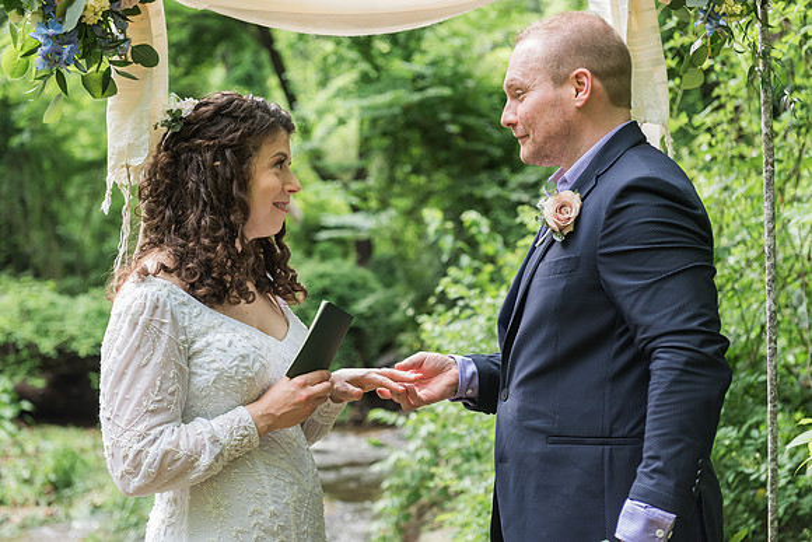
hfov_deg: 28.8
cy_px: 271
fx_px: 1581
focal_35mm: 70
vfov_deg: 19.4
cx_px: 406
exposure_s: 1/200
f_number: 4
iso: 800
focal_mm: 70
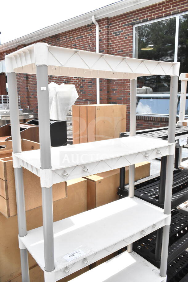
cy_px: 141
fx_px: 235
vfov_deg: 61.9
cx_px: 94
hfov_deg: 43.6
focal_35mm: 30
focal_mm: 20
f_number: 11
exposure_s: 1/500
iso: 1600
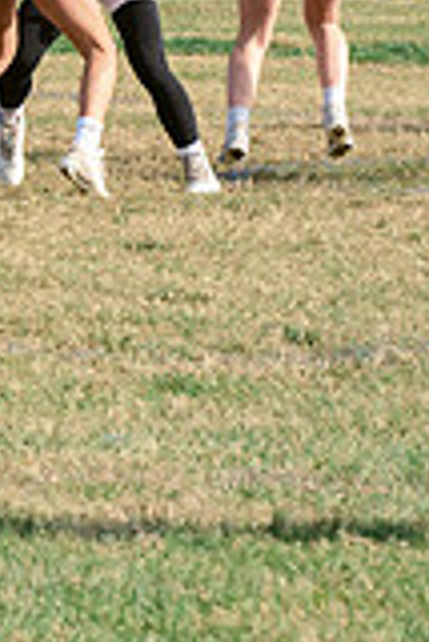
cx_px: -791
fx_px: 8953
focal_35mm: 502
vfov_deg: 4.1
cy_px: -37
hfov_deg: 2.7
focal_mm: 125
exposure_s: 1/800
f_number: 7.1
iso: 250
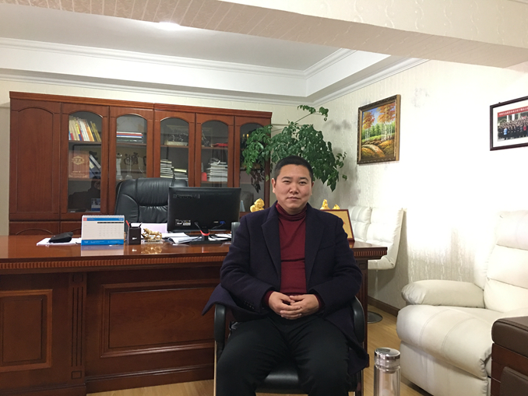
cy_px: 198
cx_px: 264
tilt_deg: +0.0
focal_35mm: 29
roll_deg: -1.1
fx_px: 442
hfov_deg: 61.6
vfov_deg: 48.3
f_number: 2.2
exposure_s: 1/8
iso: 100
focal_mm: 4.15
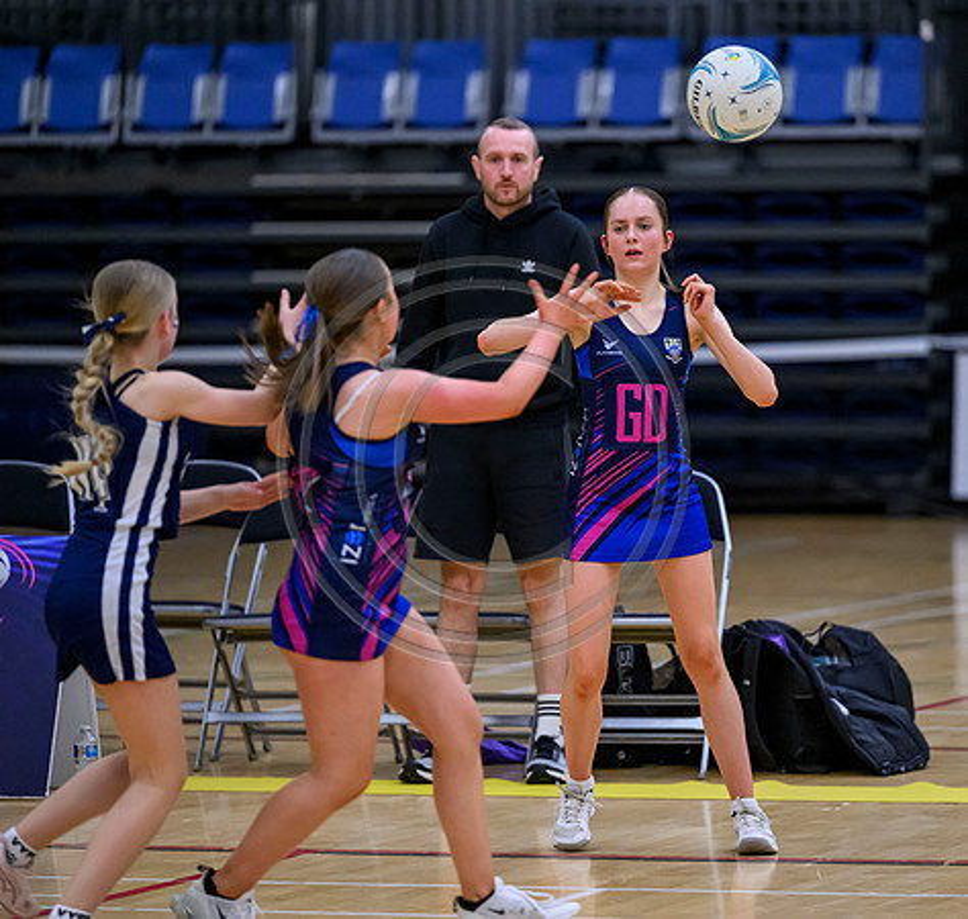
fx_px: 7657
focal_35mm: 248
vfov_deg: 6.9
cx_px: 689
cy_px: 460
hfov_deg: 7.2
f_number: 2.8
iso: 6400
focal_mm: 200
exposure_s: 1/1000
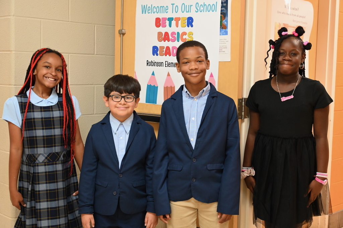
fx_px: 476
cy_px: 114
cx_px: 172
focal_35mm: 50
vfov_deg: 27.0
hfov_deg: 39.6
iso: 3200
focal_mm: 50
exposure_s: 1/100
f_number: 4
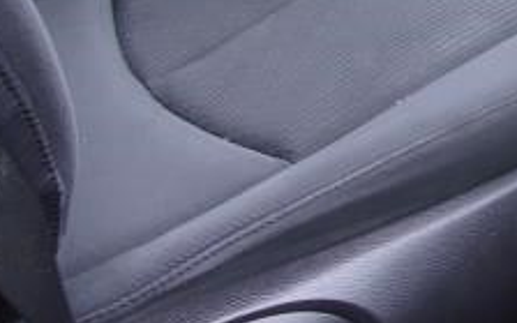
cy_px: -143
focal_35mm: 102
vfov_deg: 12.3
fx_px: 1437
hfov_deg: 19.3
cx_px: 612
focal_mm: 4.9
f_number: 3
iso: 80
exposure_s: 1/58
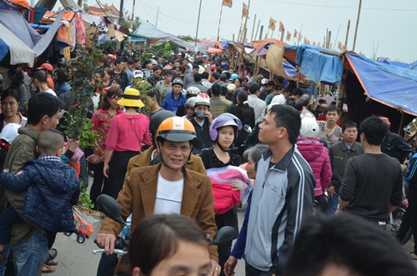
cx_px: 208
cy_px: 138
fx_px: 780
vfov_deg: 20.1
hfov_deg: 29.9
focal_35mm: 68
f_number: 5.6
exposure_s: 1/125
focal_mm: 45
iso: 280
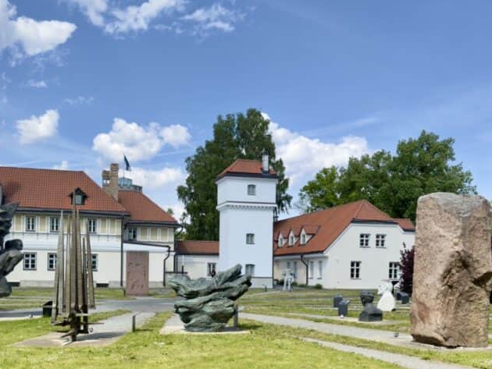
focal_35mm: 39
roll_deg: -2.0
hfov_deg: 47.8
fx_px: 555
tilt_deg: -0.1
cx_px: 218
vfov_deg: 36.1
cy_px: 273
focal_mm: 6.76
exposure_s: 1/3497
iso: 64
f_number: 1.78
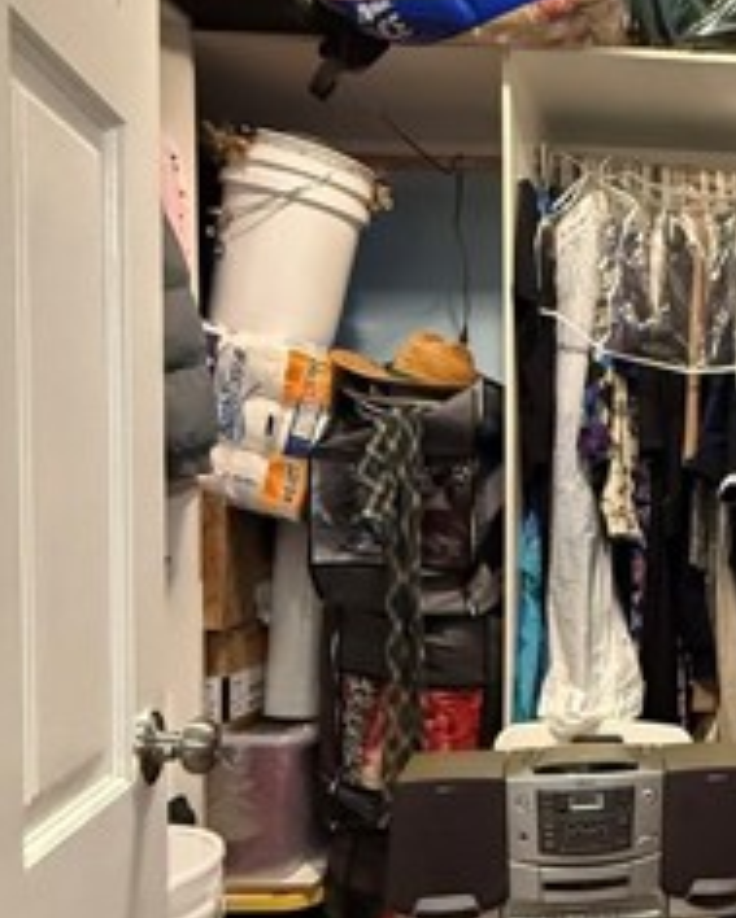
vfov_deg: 48.7
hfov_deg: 35.5
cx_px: 767
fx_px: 1007
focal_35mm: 37
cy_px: 556
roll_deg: -2.1
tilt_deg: -2.2
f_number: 2.2
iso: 1250
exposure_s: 1/60
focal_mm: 2.22
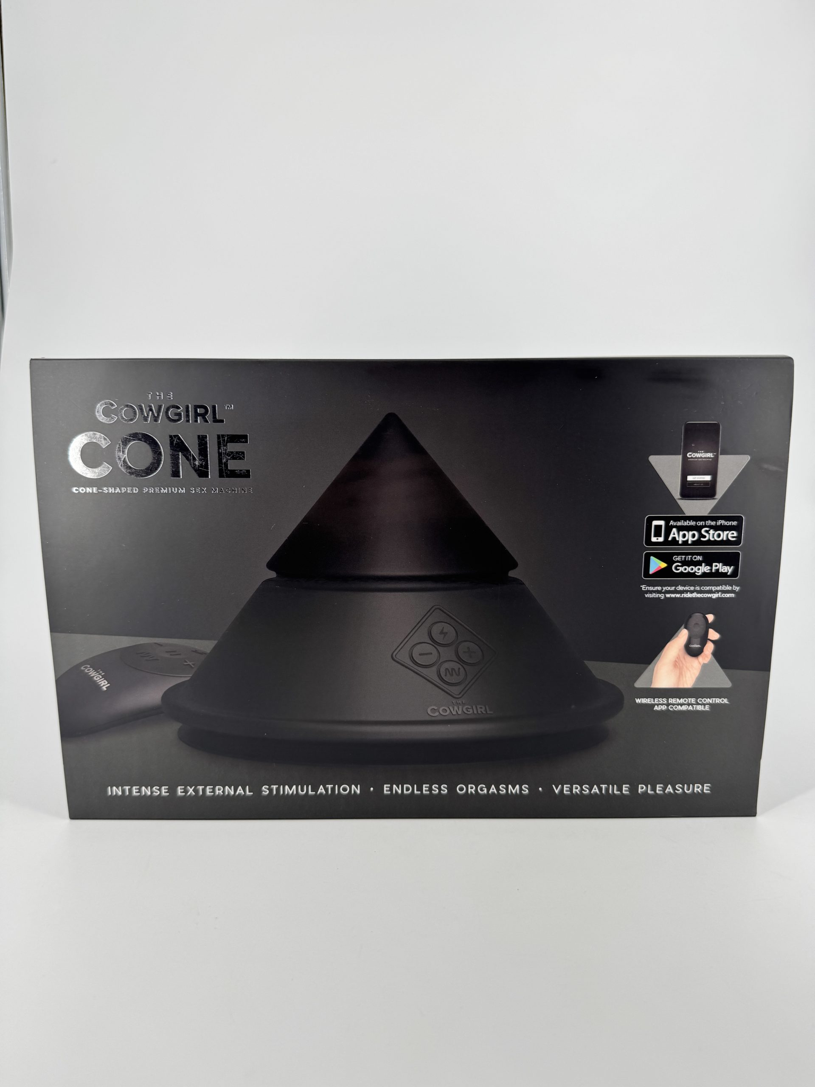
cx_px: 408
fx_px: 753
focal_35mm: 24
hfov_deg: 56.8
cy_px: 544
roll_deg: -0.6
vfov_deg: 71.6
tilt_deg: -11.7
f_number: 1.78
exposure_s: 1/842
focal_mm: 6.76
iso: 80
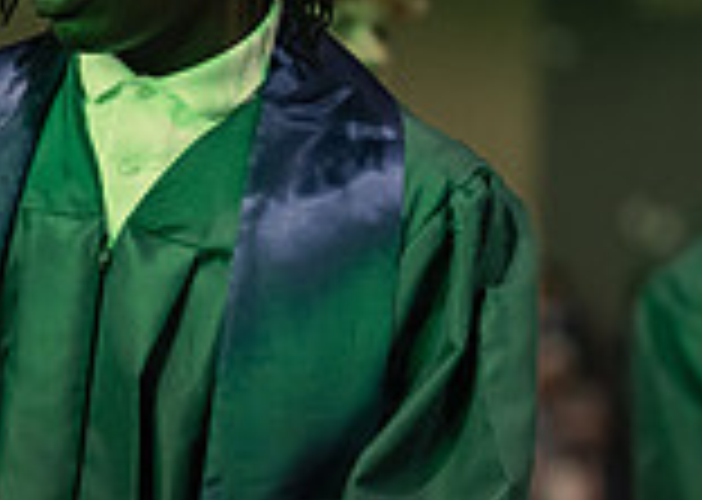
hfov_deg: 10.2
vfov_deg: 7.2
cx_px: 171
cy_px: 207
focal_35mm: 198
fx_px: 3942
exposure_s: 1/500
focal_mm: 50
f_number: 1.2
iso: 1250
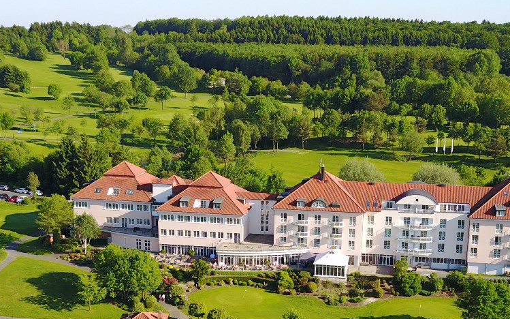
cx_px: 256
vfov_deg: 24.1
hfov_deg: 38.2
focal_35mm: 53
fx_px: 737
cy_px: 247
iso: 100
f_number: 2.2
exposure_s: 1/602
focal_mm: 4.7
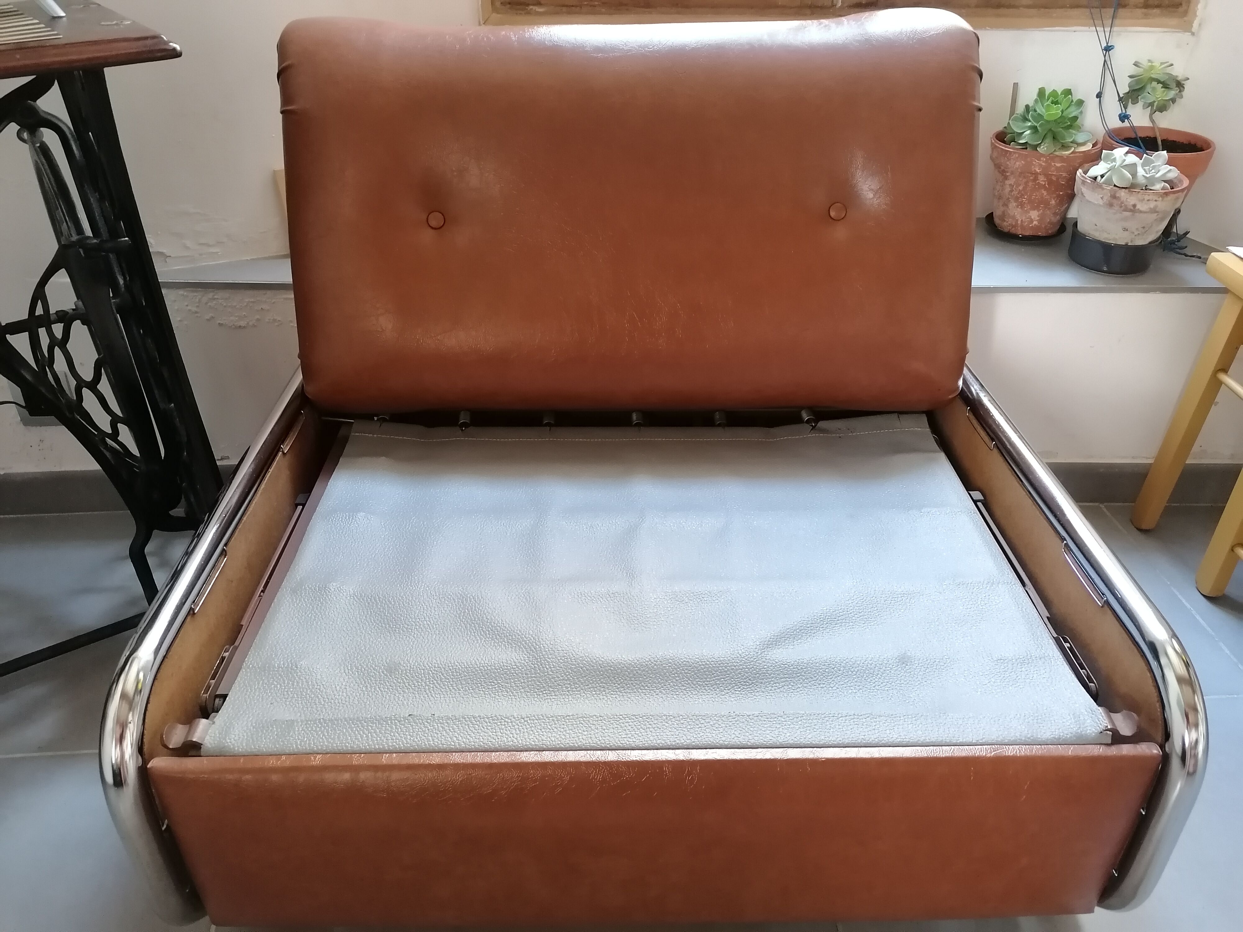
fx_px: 970
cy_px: 466
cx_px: 622
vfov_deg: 51.4
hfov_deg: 65.3
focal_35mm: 27
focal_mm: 4.75
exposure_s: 1/25
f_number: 1.8
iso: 500
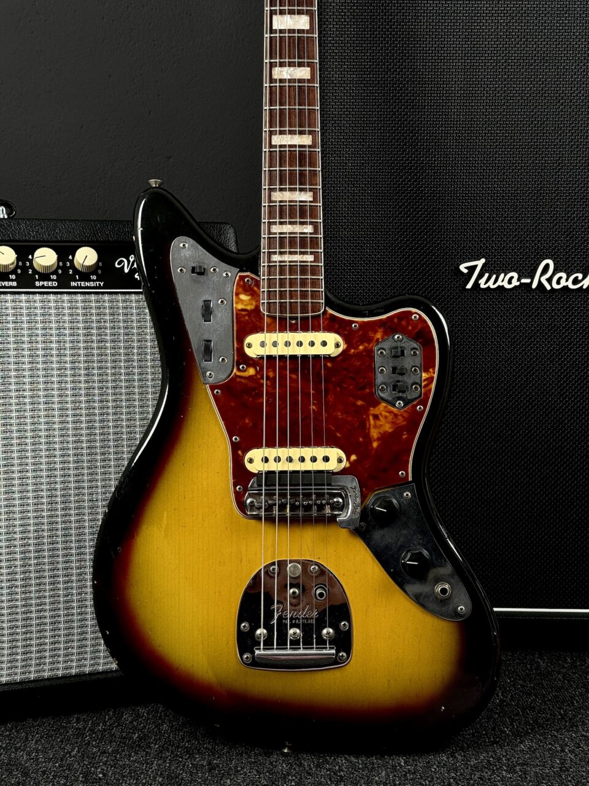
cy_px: 393
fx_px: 1089
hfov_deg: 30.3
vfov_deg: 39.7
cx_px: 294
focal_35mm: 48
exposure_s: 1/121
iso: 80
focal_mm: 6.86
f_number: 1.78
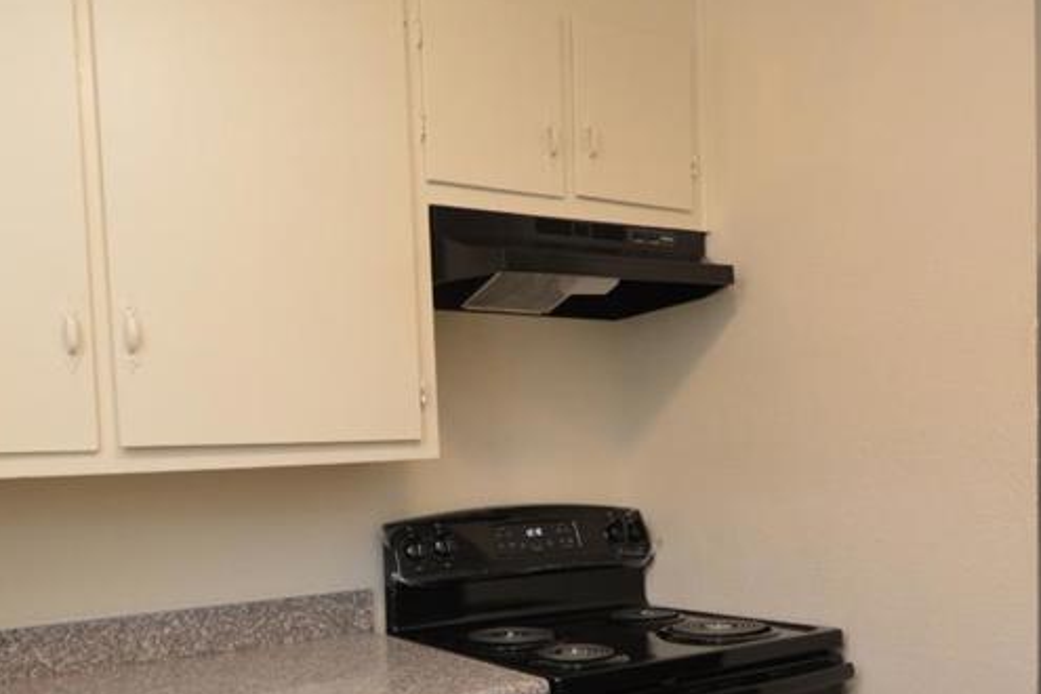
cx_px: 387
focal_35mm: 31
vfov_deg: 41.3
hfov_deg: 59.5
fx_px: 896
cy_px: 504
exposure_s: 1/60
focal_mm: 10
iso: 360
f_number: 4
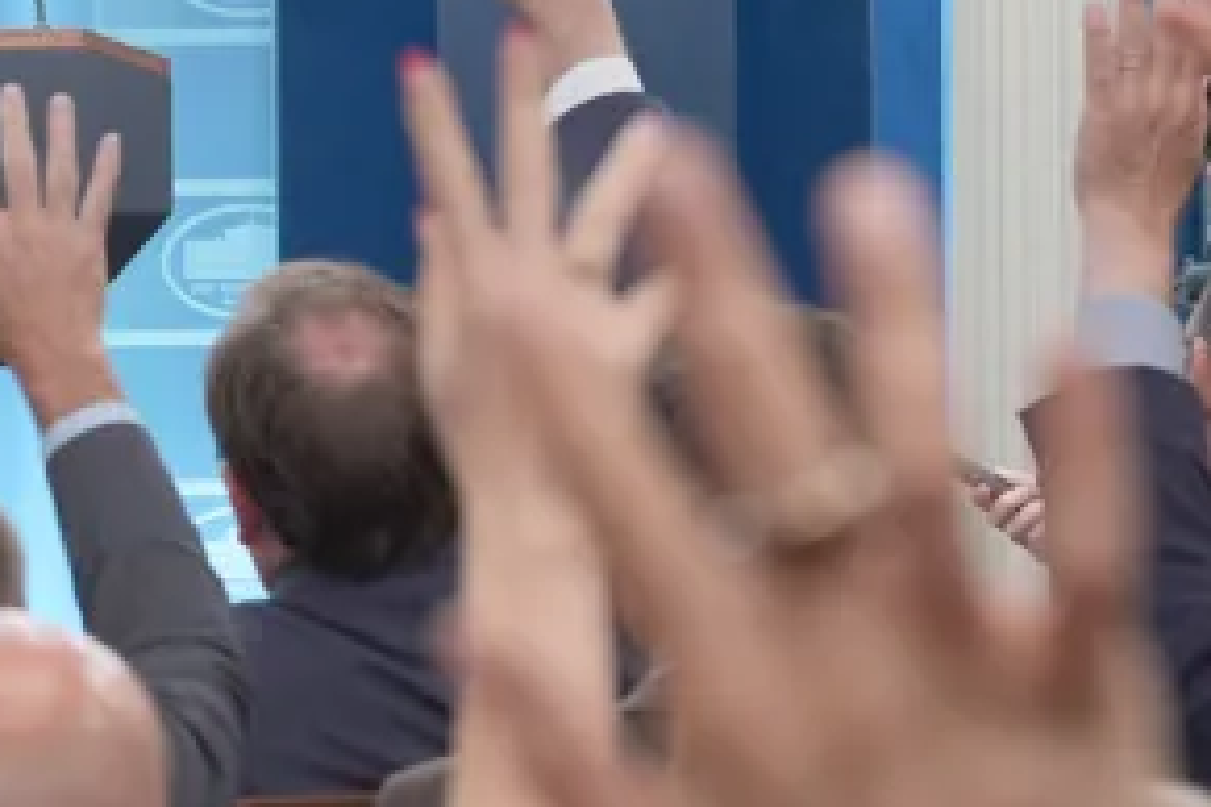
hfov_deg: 8.6
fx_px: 7972
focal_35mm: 237
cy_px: 366
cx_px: -341
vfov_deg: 5.8
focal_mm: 92
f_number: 6.3
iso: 1600
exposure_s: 1/125
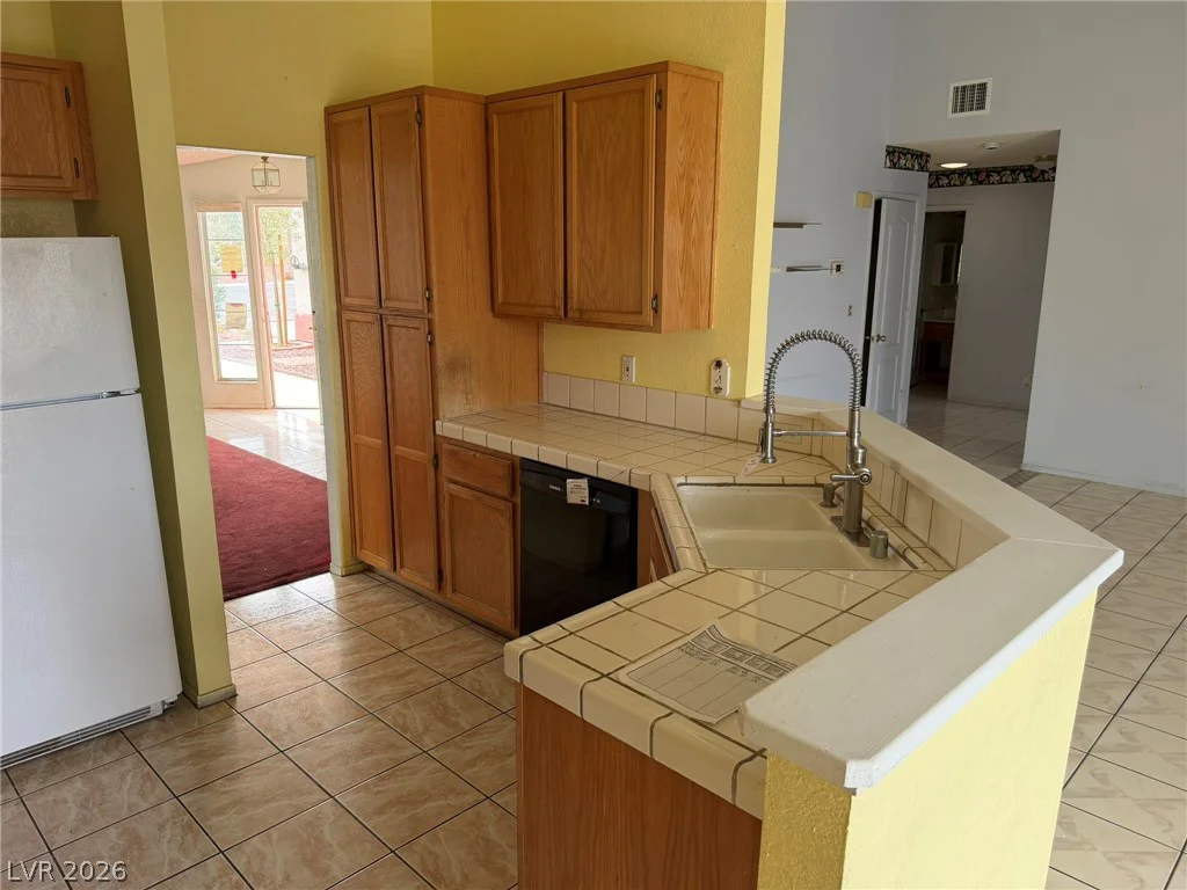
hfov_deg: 71.6
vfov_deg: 56.8
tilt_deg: -11.5
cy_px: 445
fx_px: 823
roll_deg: +0.8
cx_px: 594
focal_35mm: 24
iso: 160
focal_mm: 6.76
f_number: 1.78
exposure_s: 1/157
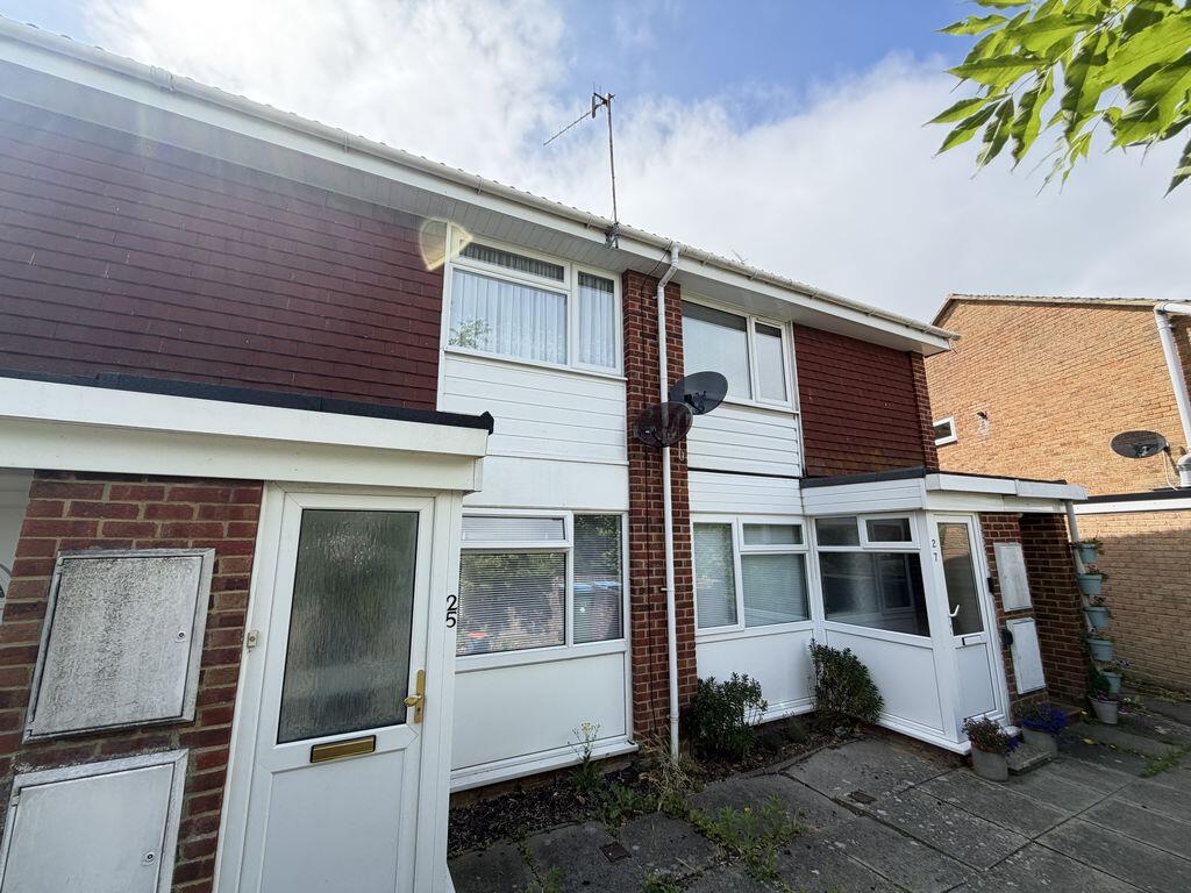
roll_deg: -0.1
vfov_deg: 85.7
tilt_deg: +12.0
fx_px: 482
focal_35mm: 14
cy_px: 446
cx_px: 596
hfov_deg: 102.1
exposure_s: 1/644
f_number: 2.2
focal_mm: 2.22
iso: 40
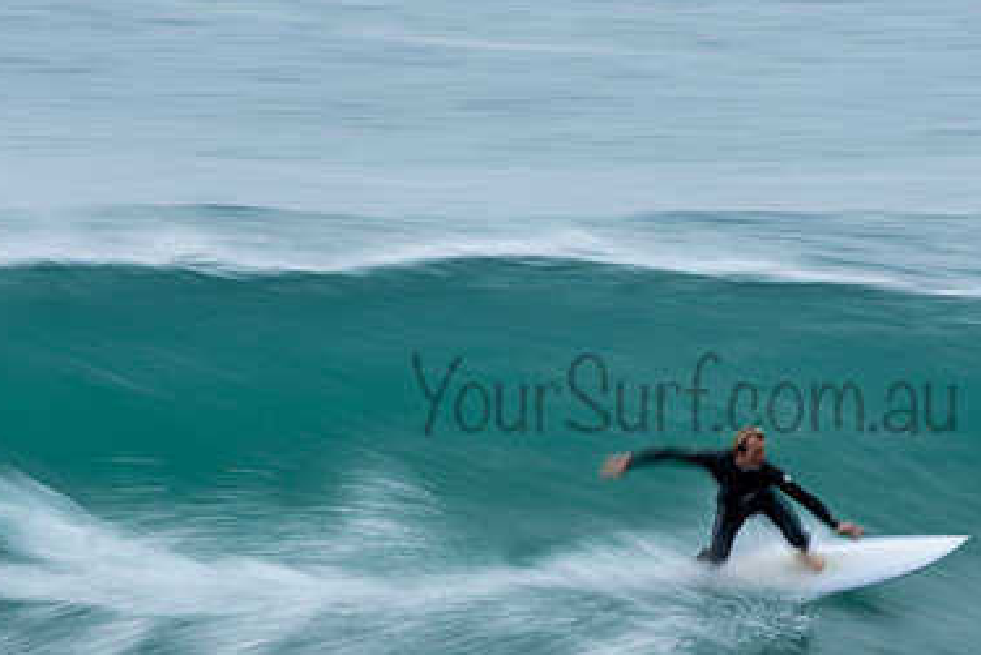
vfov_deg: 1.2
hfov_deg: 1.8
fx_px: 31566
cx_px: 681
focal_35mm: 1158
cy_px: 372
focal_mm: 500
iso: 100
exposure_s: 1/20
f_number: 22
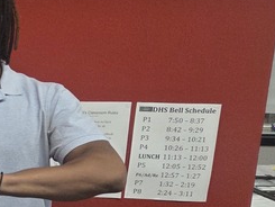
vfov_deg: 15.2
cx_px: -248
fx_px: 763
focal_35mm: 96
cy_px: 199
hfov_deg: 16.4
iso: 320
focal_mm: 5.4
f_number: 1.8
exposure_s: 1/120
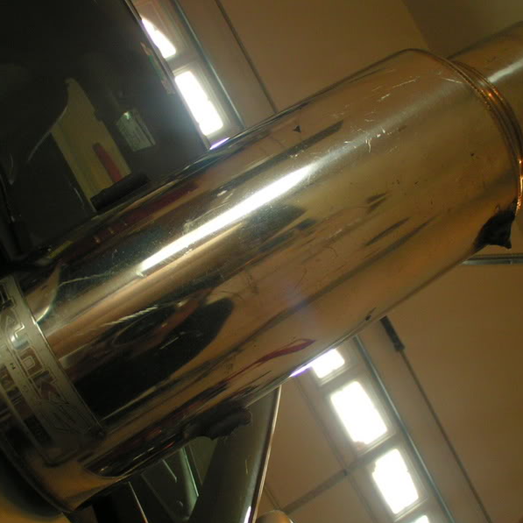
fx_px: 769
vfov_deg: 37.6
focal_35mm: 45
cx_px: 273
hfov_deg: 37.5
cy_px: 262
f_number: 2.8
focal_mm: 5.8
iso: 160
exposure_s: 1/30
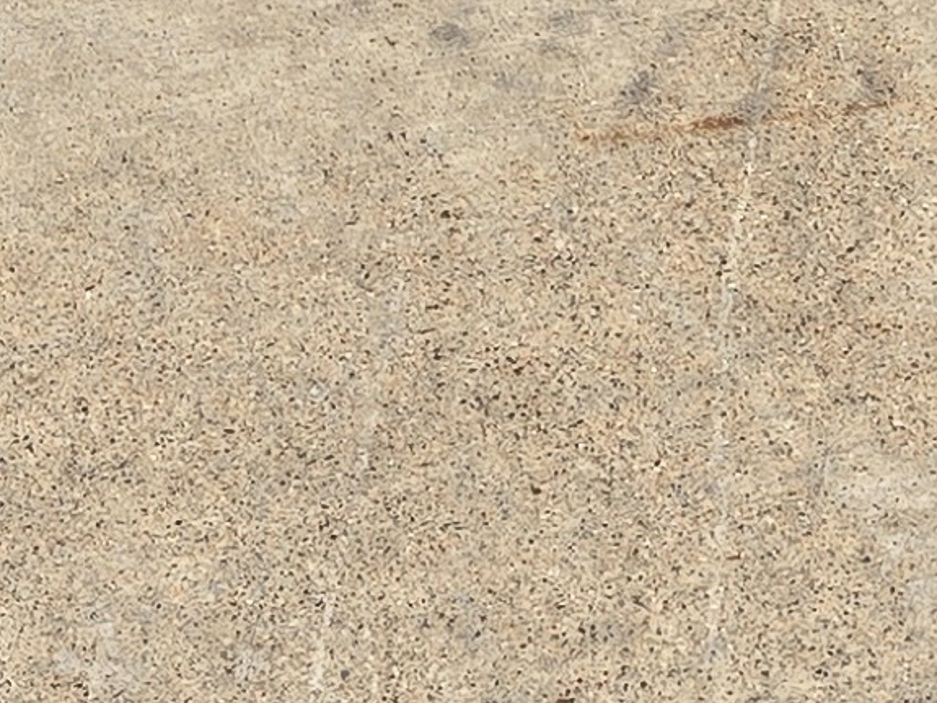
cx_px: -163
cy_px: -1359
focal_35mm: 160
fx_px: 4330
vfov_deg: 8.0
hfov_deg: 12.1
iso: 25
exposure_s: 1/2327
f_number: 1.8
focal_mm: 5.4
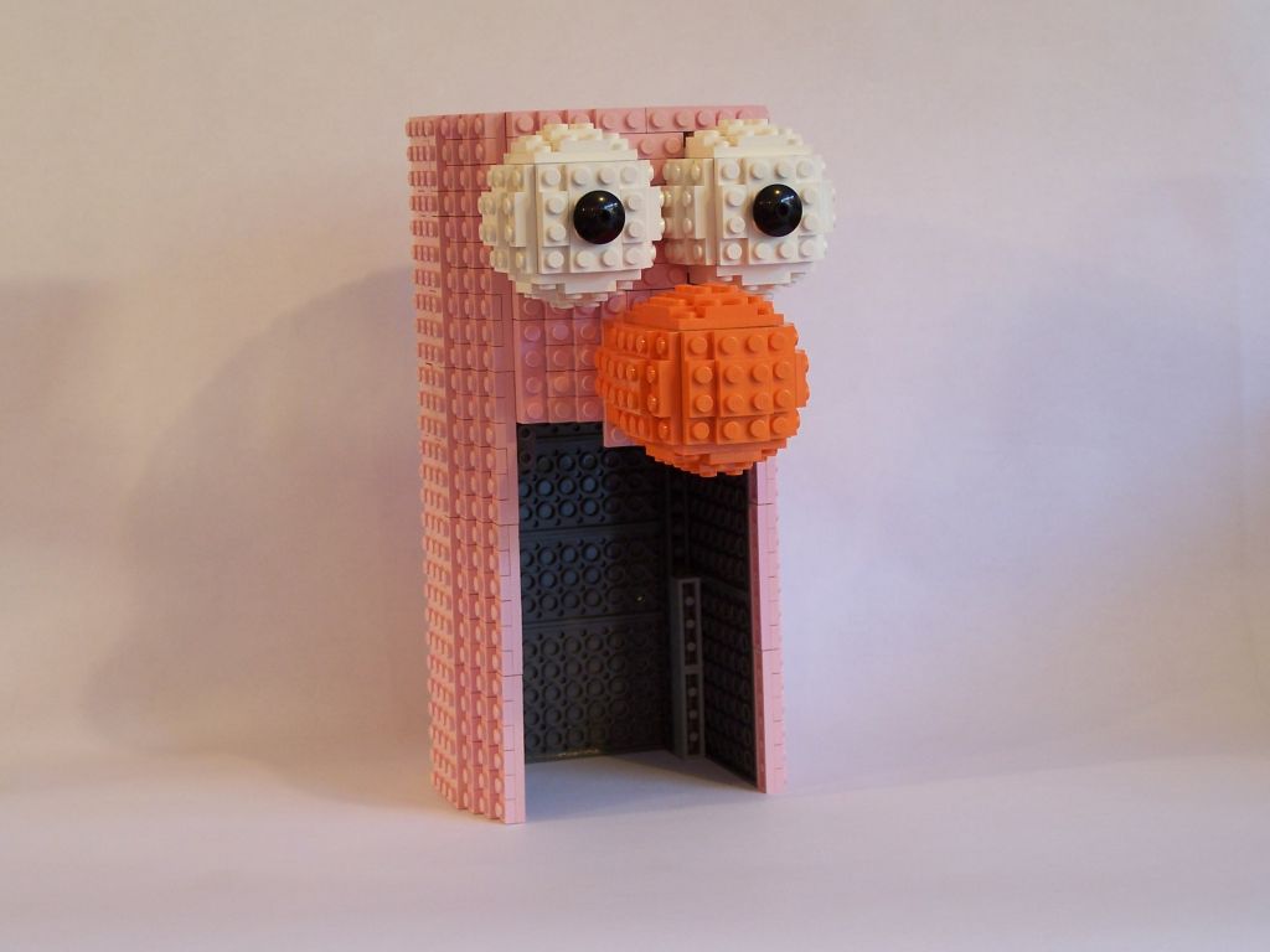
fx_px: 2458
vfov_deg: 21.9
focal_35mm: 67
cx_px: 635
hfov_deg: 29.0
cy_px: 476
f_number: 3.2
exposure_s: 1/6
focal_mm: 11.1
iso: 80
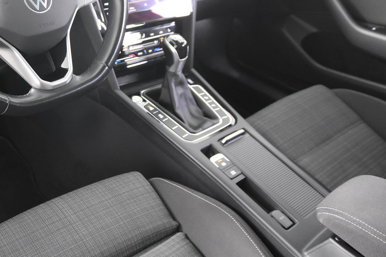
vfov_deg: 27.1
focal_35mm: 49
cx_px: 82
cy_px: 58
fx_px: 525
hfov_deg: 38.9
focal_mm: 20
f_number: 2.8
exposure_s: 1/30
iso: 3600
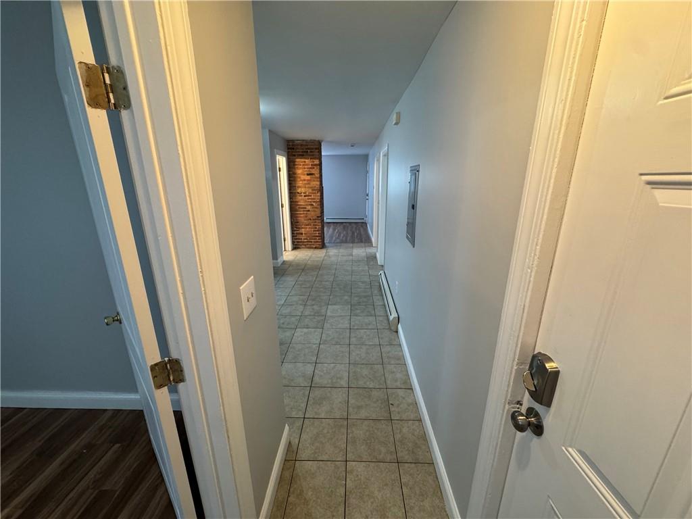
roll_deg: +0.0
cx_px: 346
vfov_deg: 85.7
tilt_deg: -16.9
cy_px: 260
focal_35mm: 14
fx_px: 280
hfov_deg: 102.1
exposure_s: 1/60
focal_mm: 2.22
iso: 400
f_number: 2.2
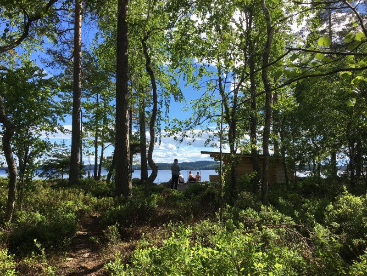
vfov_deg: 48.2
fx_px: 307
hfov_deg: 61.7
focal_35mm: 29
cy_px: 138
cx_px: 184
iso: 25
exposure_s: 1/1282
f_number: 2.2
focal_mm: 4.15
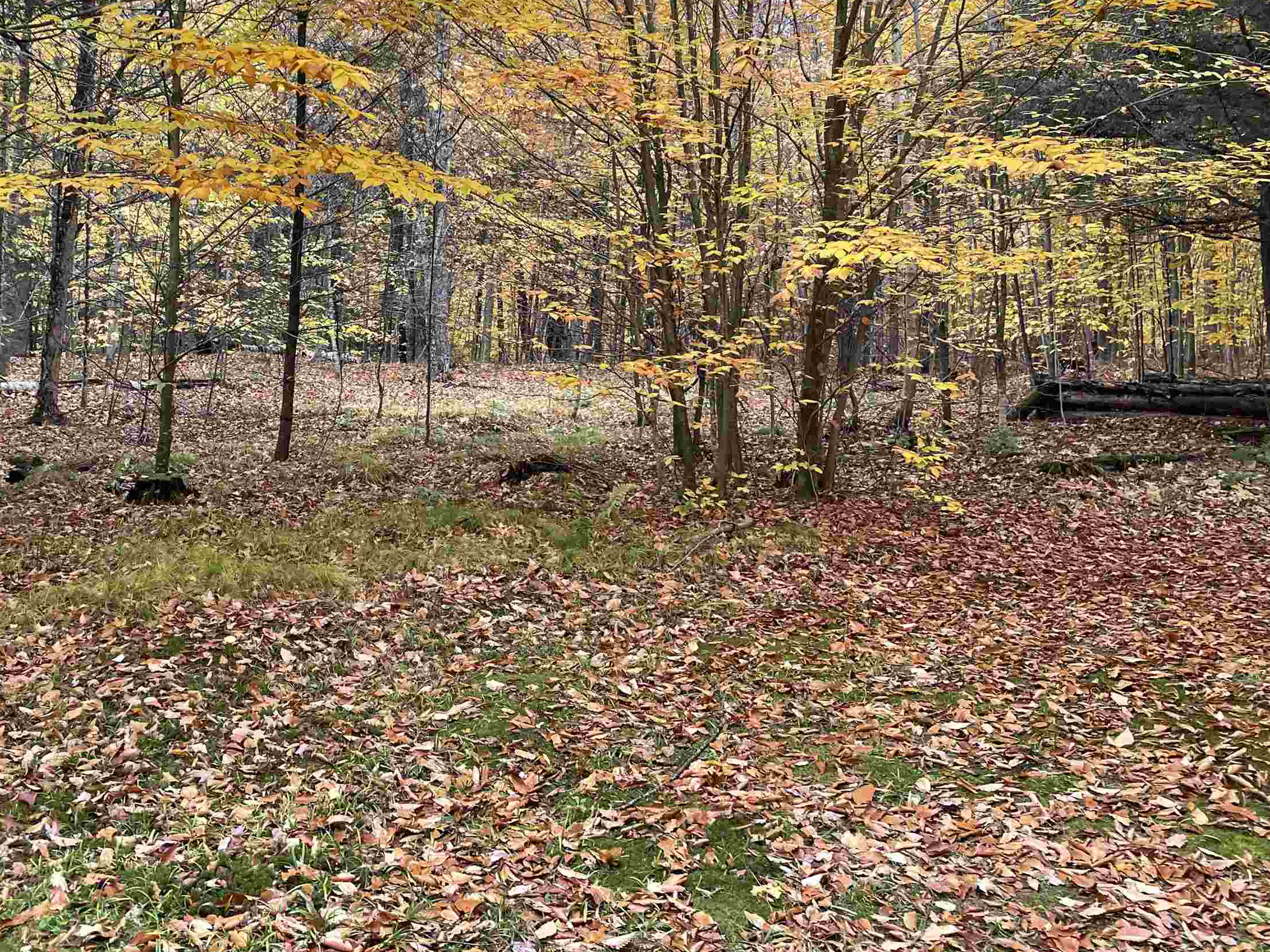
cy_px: 298
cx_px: 490
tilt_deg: -0.7
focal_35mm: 36
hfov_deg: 50.9
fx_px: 1321
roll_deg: +0.8
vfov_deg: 39.1
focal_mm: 4.2
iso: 64
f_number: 1.6
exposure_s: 1/121
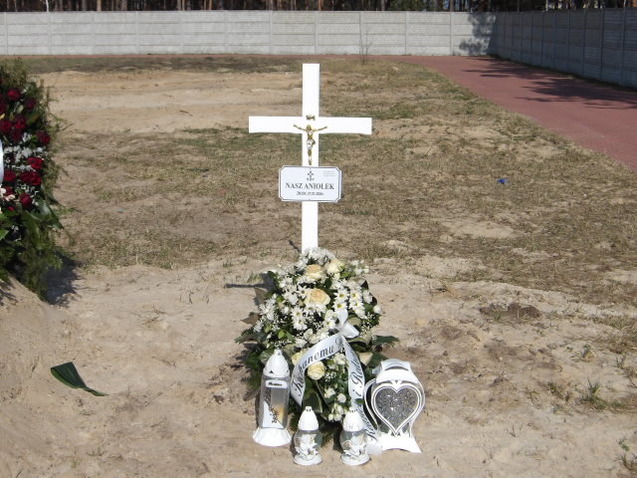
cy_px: 239
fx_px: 975
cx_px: 318
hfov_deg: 36.2
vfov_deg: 27.5
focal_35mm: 53
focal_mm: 9.4
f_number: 15
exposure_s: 1/106
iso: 100
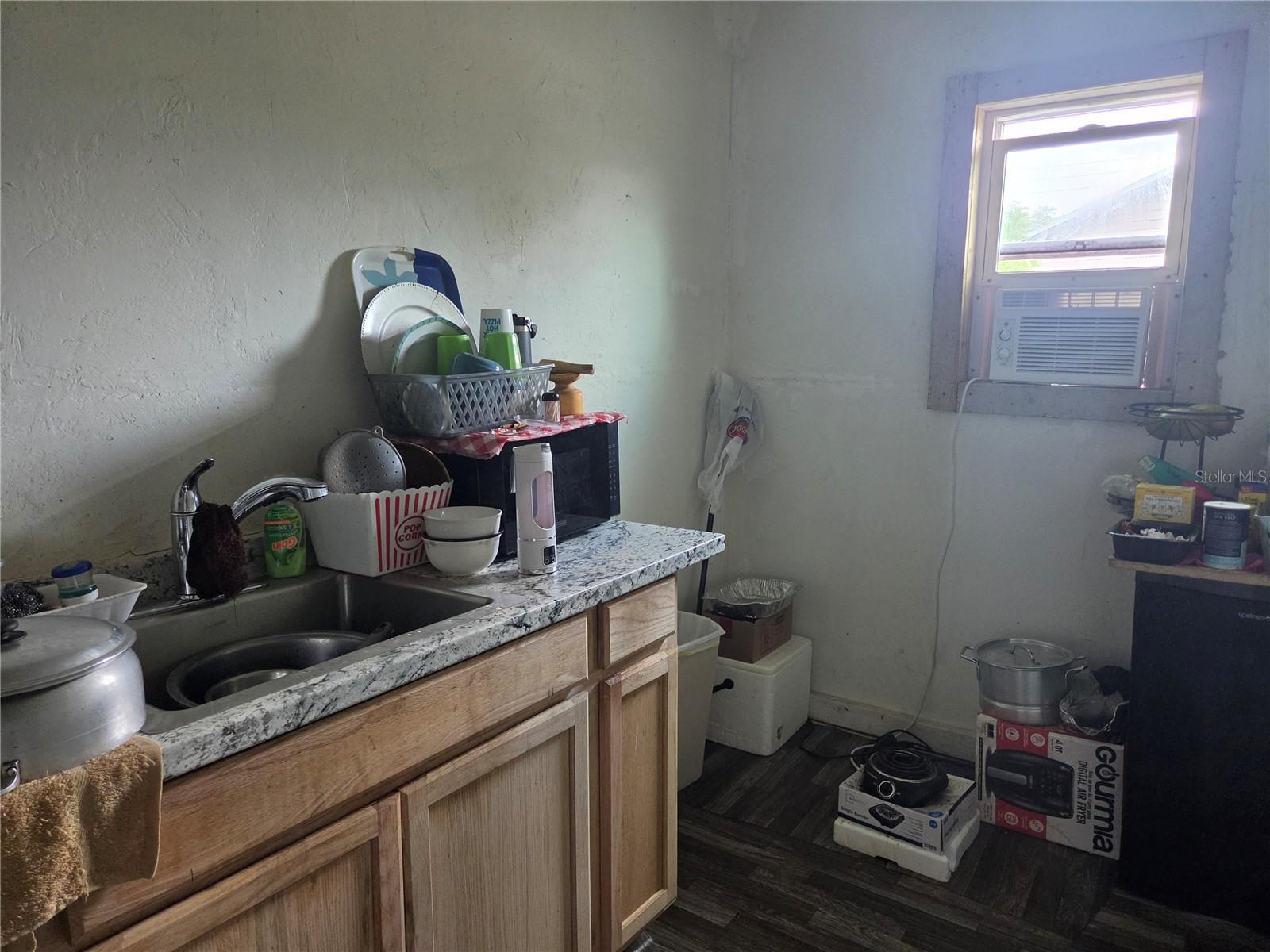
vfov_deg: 58.9
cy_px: 476
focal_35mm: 23
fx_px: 844
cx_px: 635
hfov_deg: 73.9
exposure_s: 1/120
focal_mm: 5.4
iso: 500
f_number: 1.8
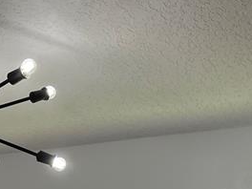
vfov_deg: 13.4
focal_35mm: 101
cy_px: 318
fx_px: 735
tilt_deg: -1.7
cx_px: 28
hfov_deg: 19.1
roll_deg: +0.6
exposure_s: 1/298
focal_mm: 5.1
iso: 50
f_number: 1.6
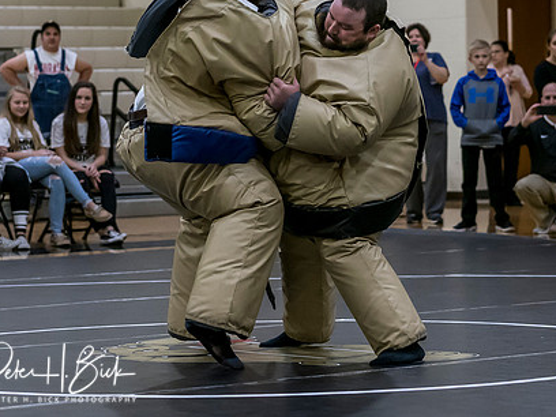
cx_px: 258
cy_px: 109
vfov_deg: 8.6
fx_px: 2779
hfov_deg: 11.4
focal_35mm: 173
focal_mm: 45
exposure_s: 1/1000
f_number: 2
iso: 2000
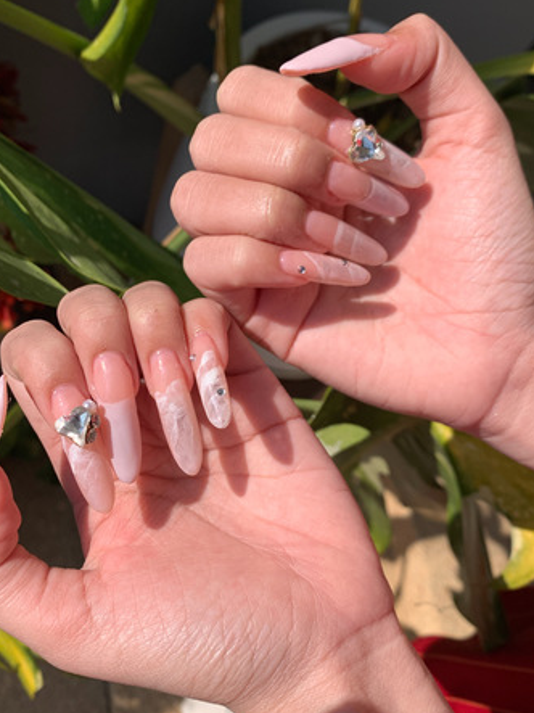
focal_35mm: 27
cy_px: 361
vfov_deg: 65.3
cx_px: 268
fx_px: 556
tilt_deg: -66.1
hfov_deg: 51.3
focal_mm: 4.25
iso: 25
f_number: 1.8
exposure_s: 1/3401
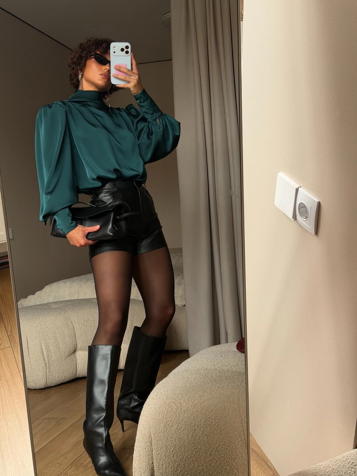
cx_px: 178
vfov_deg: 39.7
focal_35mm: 48
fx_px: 660
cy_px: 238
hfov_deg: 30.3
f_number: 1.78
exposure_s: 1/130
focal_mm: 6.76
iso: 50
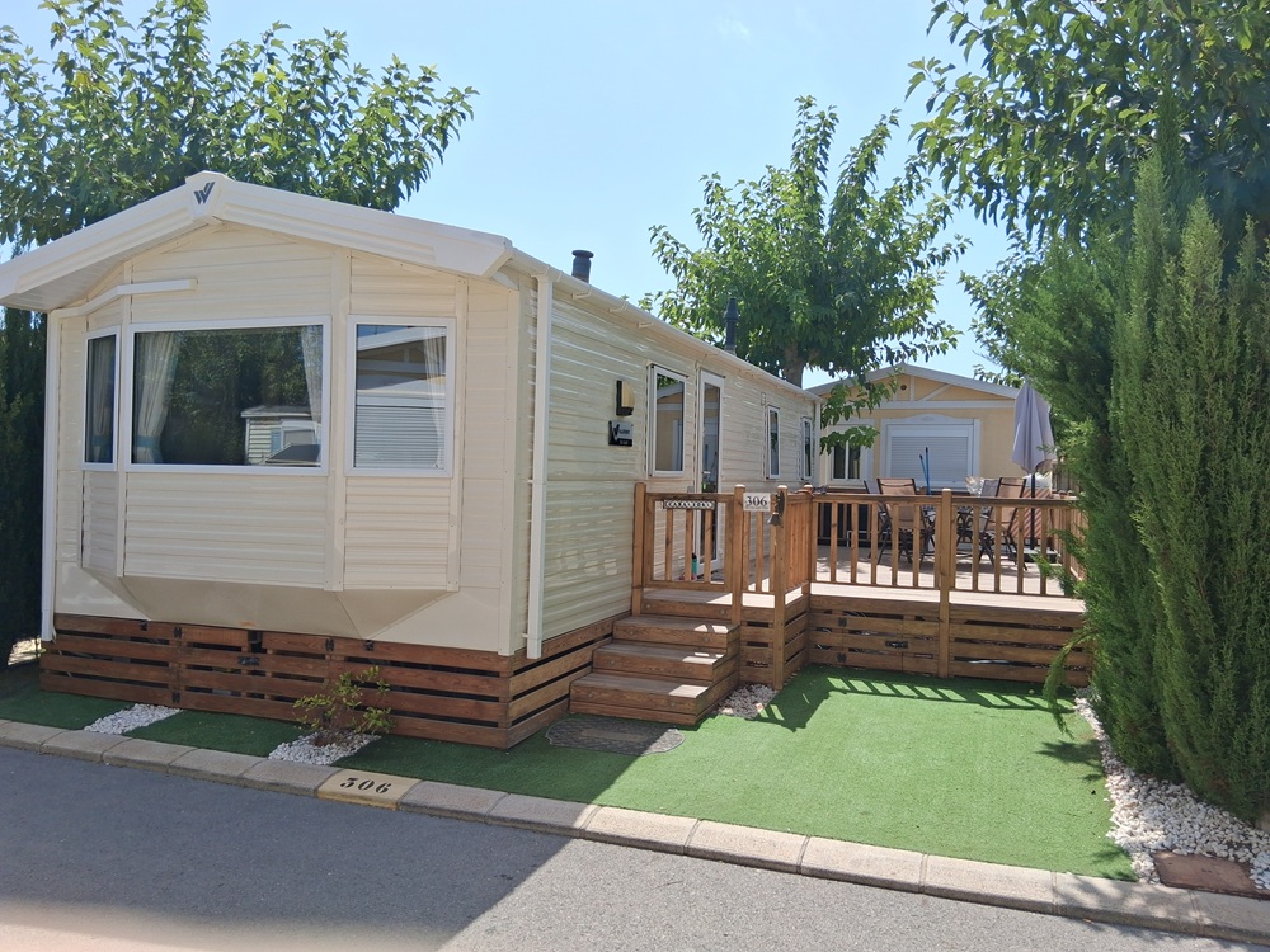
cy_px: 476
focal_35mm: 26
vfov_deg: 53.1
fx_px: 954
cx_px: 635
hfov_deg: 67.3
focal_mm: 3.98
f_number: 1.8
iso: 25
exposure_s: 1/726
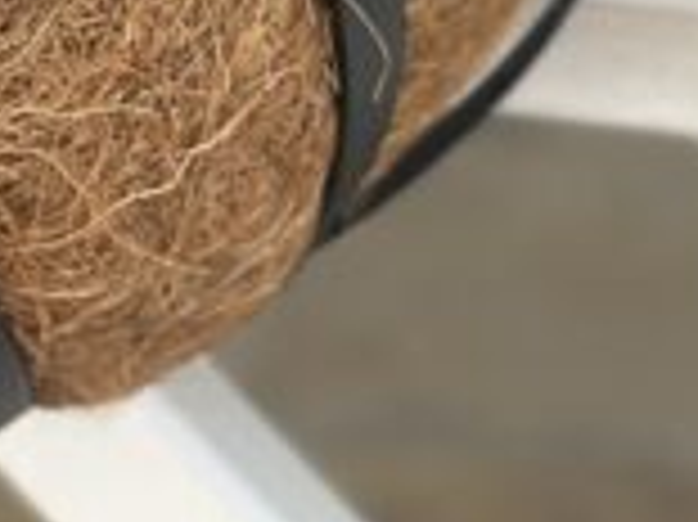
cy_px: -1053
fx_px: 6407
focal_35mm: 318
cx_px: -1477
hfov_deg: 5.8
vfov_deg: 4.5
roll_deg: +2.4
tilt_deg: -9.3
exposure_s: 1/911
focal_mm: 6.86
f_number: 1.78
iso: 80
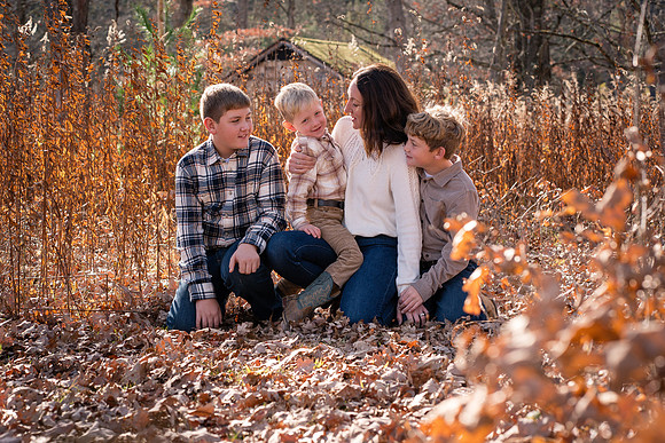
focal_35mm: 90
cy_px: 236
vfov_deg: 15.1
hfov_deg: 22.5
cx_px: 311
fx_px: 1671
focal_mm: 85
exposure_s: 1/250
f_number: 6.3
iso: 250
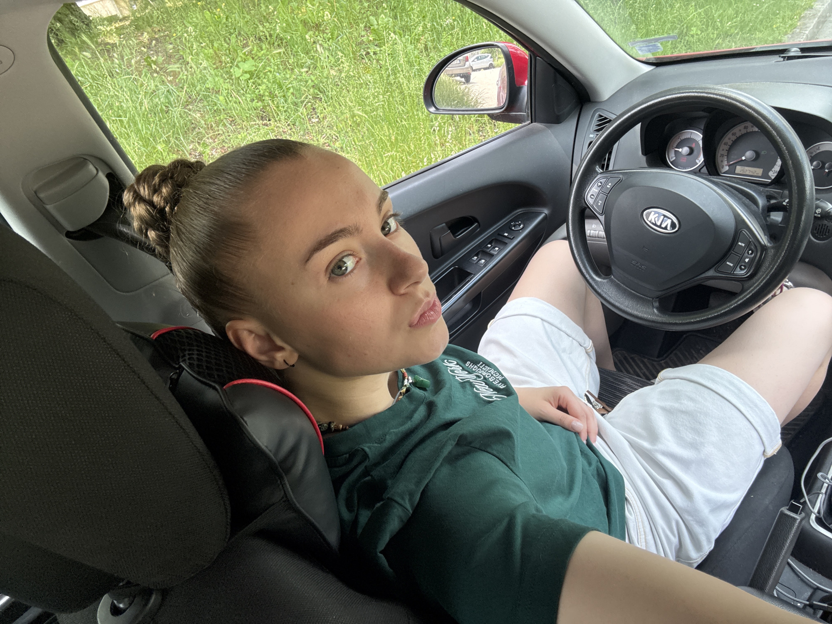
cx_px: 416
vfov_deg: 58.9
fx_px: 553
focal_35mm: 23
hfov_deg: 73.9
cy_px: 312
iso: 80
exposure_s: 1/84
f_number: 1.9
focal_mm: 2.69
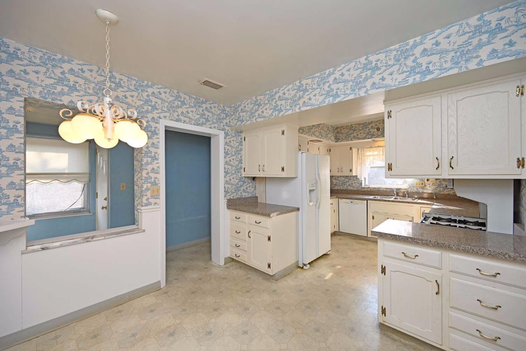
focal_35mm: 14
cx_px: 263
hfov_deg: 104.3
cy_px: 176
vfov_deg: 81.2
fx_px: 205
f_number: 5
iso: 200
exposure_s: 1/100
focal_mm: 14
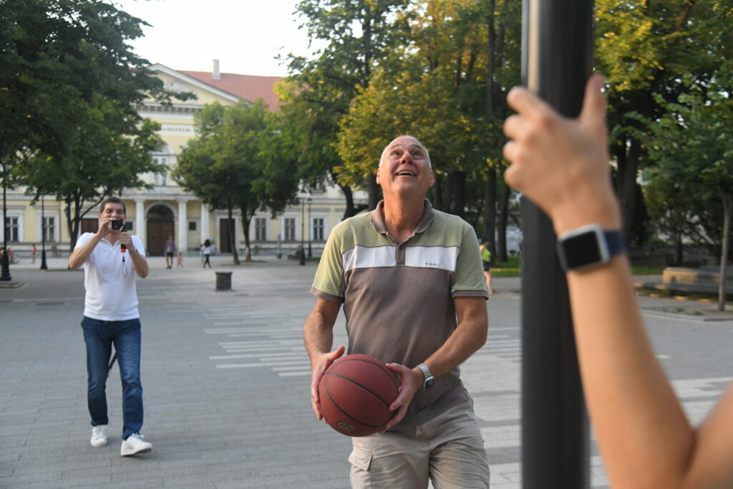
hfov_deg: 50.7
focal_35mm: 38
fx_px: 774
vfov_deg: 35.1
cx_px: 366
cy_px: 244
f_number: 4
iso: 3200
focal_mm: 38
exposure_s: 1/2000
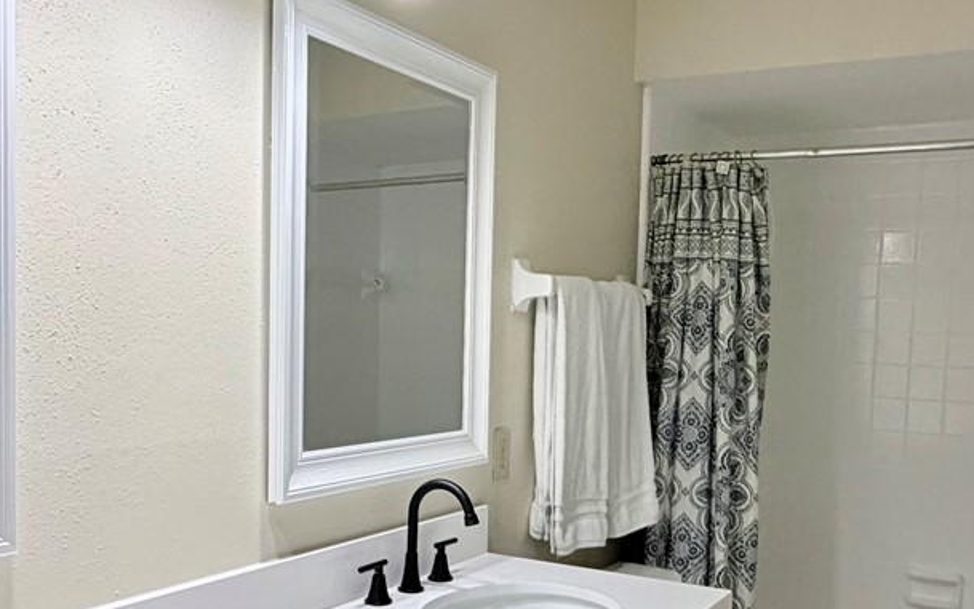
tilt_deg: -3.2
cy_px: 395
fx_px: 1036
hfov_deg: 50.4
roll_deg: -1.9
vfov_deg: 32.6
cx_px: 477
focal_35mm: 39
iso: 250
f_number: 2.2
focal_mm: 2.22
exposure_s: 1/120
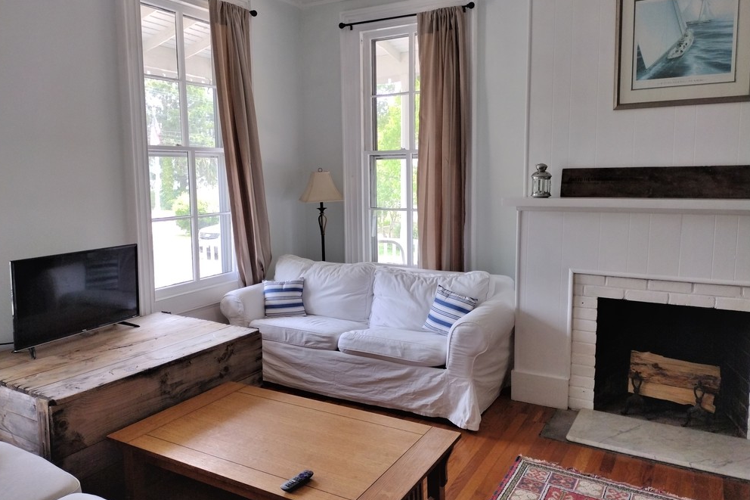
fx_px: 604
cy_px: 236
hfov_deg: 63.7
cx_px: 364
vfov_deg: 44.9
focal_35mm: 29
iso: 107
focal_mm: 4.71
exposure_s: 1/120
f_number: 1.7
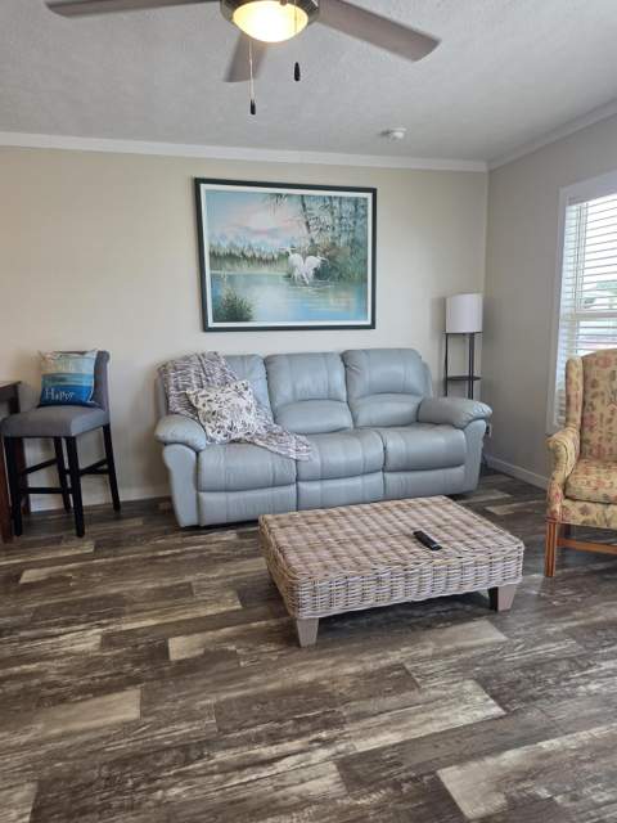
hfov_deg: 58.9
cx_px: 308
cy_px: 412
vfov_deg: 73.9
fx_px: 547
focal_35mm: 23
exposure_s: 1/120
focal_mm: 6.25
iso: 160
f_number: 1.7
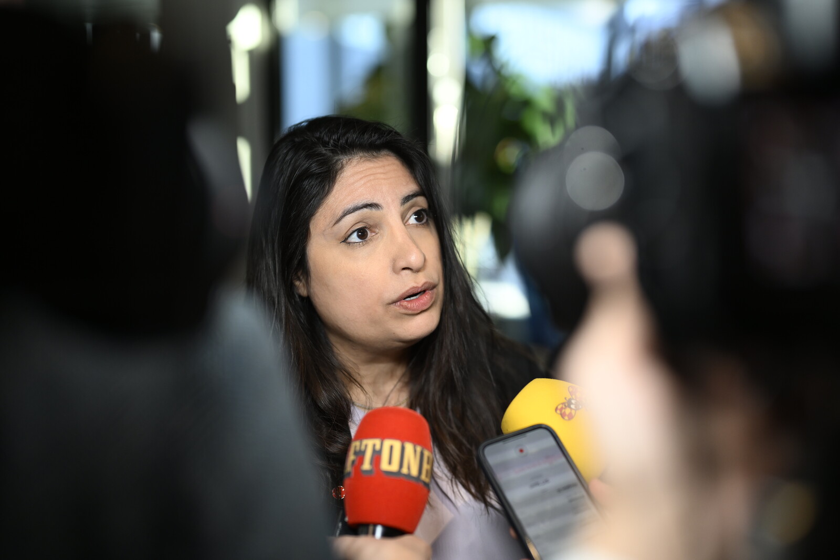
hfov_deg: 39.6
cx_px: 420
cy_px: 280
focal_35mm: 50
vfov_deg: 27.0
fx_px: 1167
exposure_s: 1/800
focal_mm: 50
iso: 640
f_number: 1.6
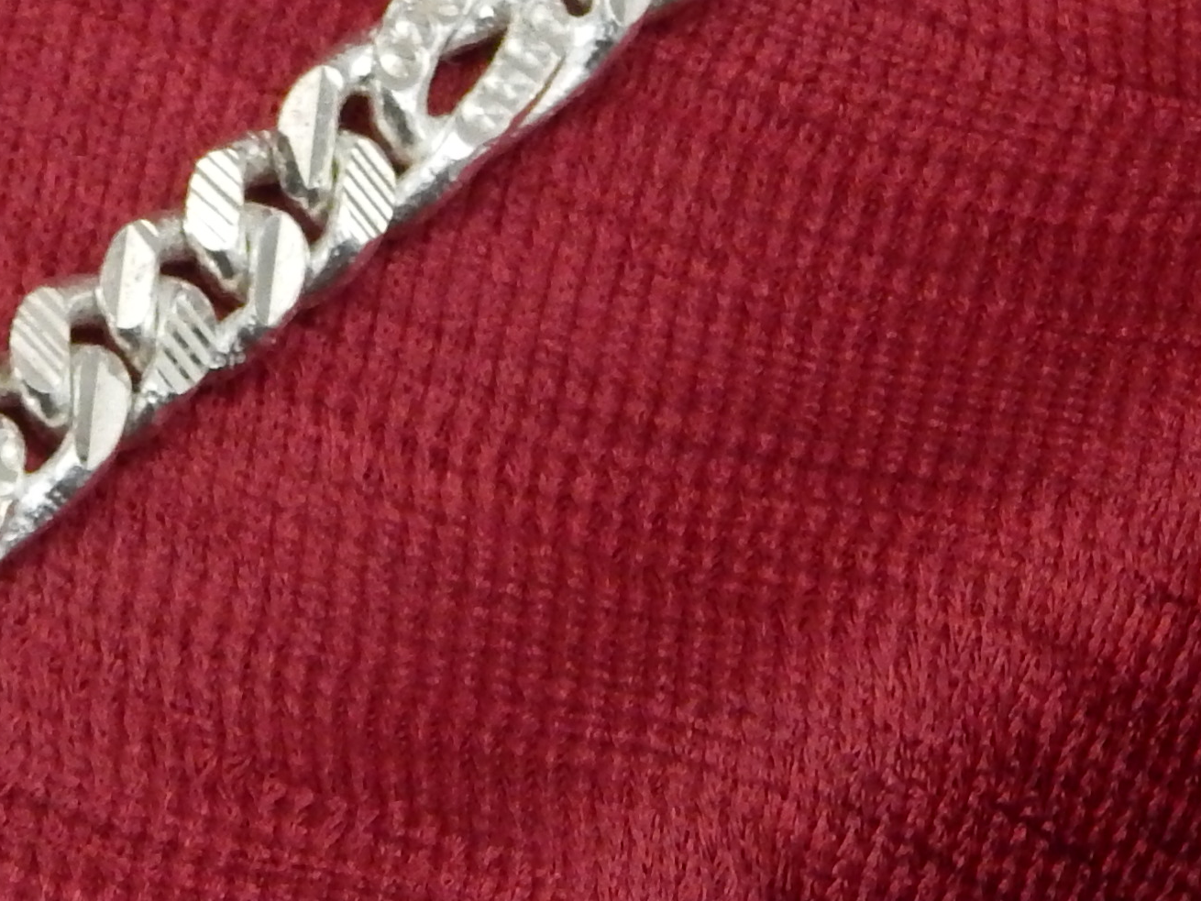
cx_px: -452
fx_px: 13915
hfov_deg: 4.9
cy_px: 725
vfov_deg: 3.7
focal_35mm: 401
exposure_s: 1/250
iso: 360
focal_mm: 20.5
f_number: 4.6
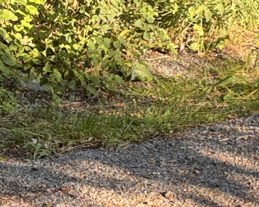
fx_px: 1371
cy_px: 172
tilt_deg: -14.1
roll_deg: +3.9
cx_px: 181
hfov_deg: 10.8
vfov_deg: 8.6
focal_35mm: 179
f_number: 1.6
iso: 40
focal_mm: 5.96
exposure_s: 1/232
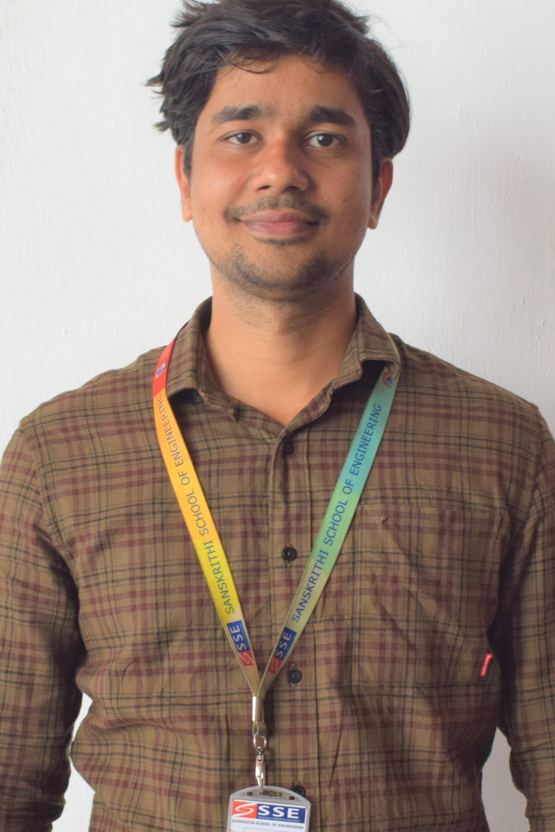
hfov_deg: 31.9
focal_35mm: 42
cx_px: 278
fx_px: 971
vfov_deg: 46.4
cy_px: 416
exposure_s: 1/160
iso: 400
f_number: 6.3
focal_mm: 28
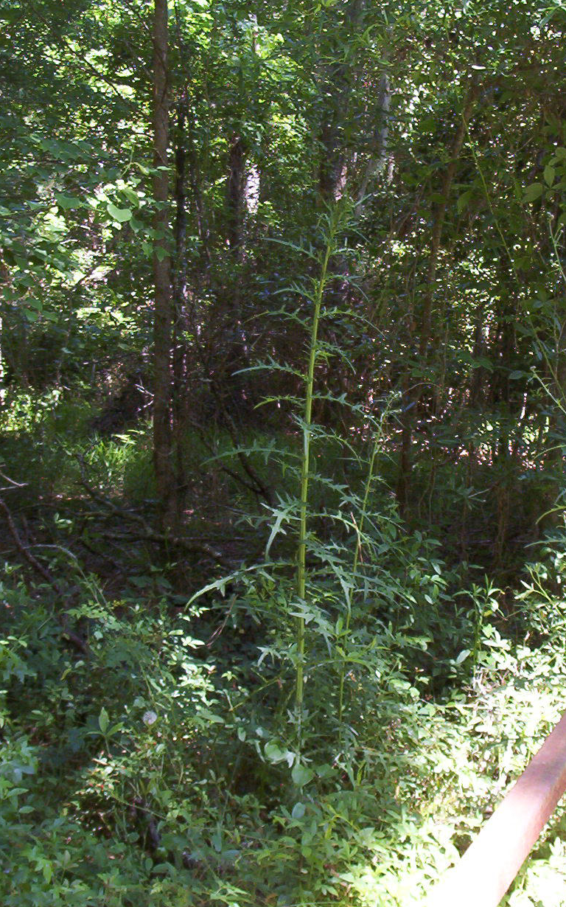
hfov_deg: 23.4
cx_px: 374
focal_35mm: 55
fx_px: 1358
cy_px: 454
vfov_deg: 36.9
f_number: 4.5
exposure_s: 1/48.6
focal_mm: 6
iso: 100
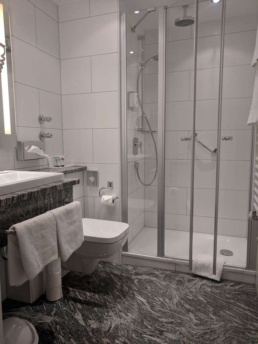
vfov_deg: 67.3
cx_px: 129
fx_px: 258
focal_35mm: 26
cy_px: 172
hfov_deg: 53.1
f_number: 2
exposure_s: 1/100
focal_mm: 4.67
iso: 210
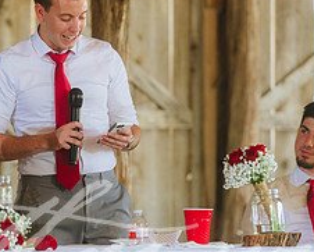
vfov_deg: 3.2
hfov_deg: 4.0
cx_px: 32
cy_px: 101
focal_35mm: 481
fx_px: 4472
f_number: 2.8
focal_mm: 200
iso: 640
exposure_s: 1/100
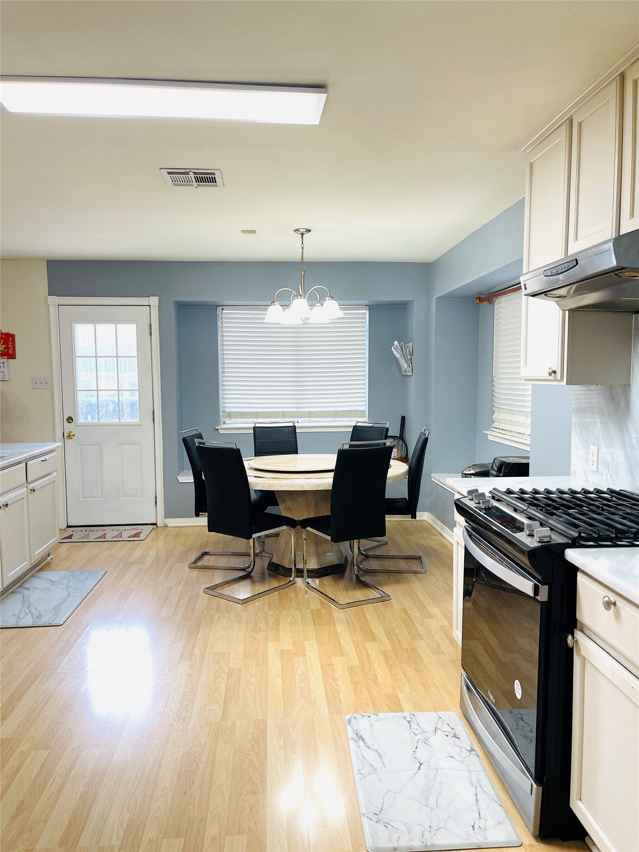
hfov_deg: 54.9
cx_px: 320
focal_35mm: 25
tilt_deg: -5.5
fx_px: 615
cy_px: 426
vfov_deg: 69.4
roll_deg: +1.7
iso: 125
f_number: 1.6
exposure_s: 1/120
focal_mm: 5.1
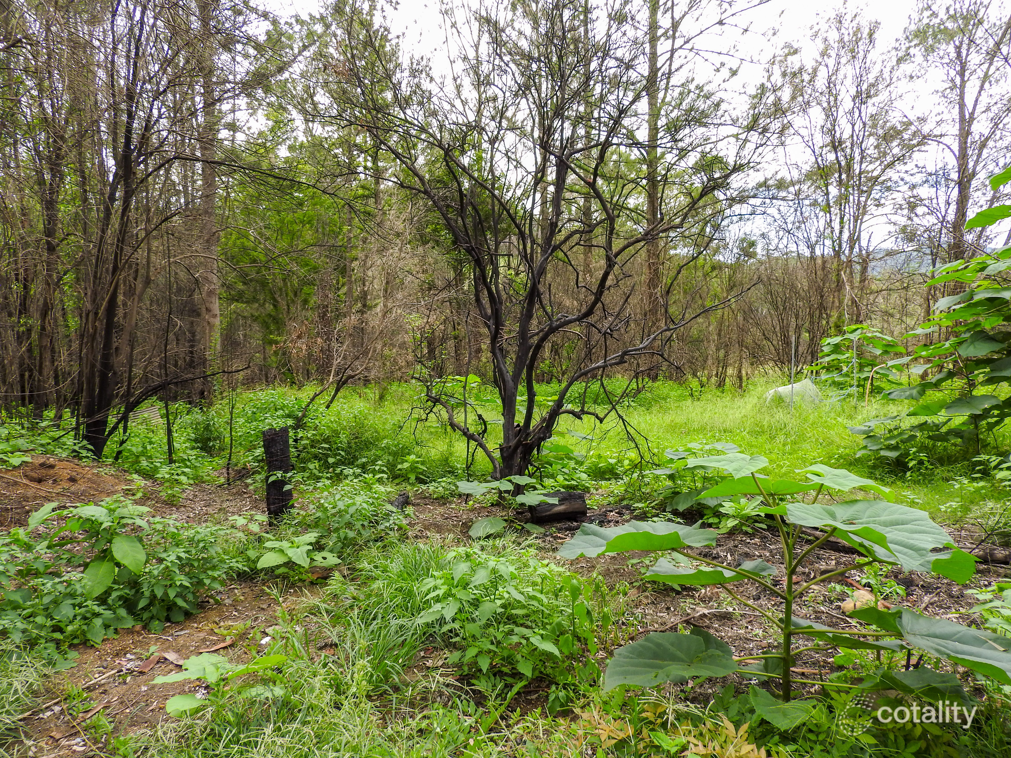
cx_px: 506
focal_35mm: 24
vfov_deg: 56.8
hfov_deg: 71.6
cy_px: 379
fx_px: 701
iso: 100
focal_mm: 4.3
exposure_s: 1/200
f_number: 3.3
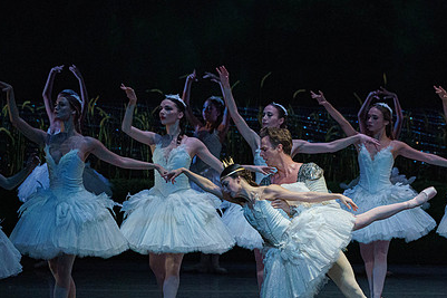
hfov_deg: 5.1
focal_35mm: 408
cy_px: 180
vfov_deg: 3.4
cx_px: 293
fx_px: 5064
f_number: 5.6
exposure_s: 1/250
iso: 8000
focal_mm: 282
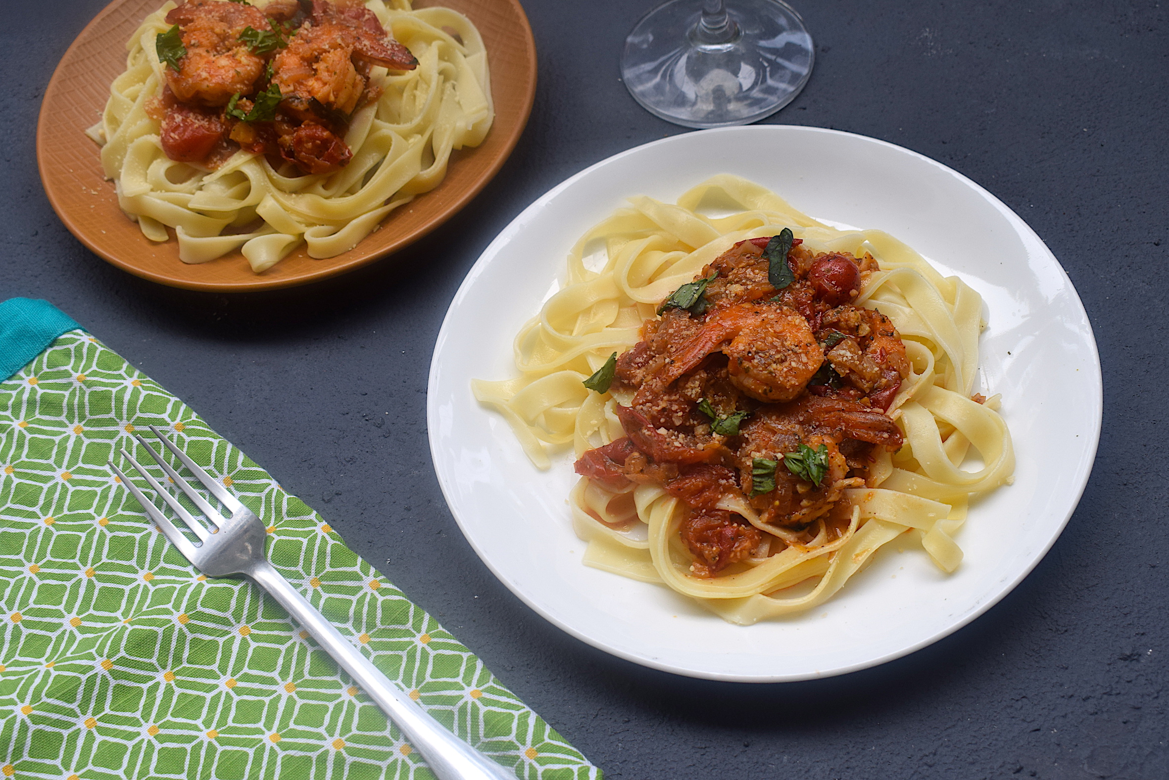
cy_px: 390
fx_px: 1413
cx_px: 584
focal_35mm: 44
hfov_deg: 44.9
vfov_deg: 30.9
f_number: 7.1
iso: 400
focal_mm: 29
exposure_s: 1/200
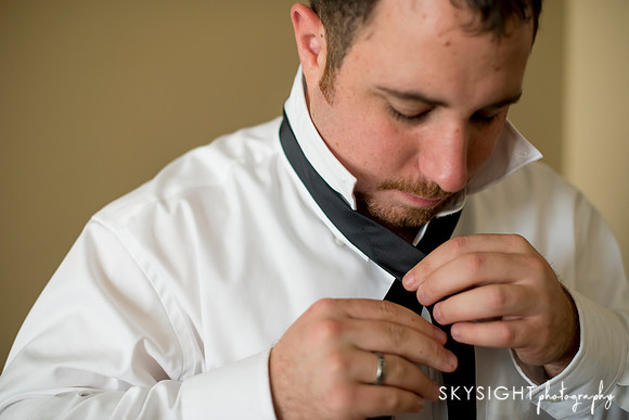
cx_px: 314
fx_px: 874
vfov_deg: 27.0
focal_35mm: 50
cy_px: 210
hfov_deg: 39.6
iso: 2000
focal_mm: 50
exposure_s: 1/200
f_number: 2.2
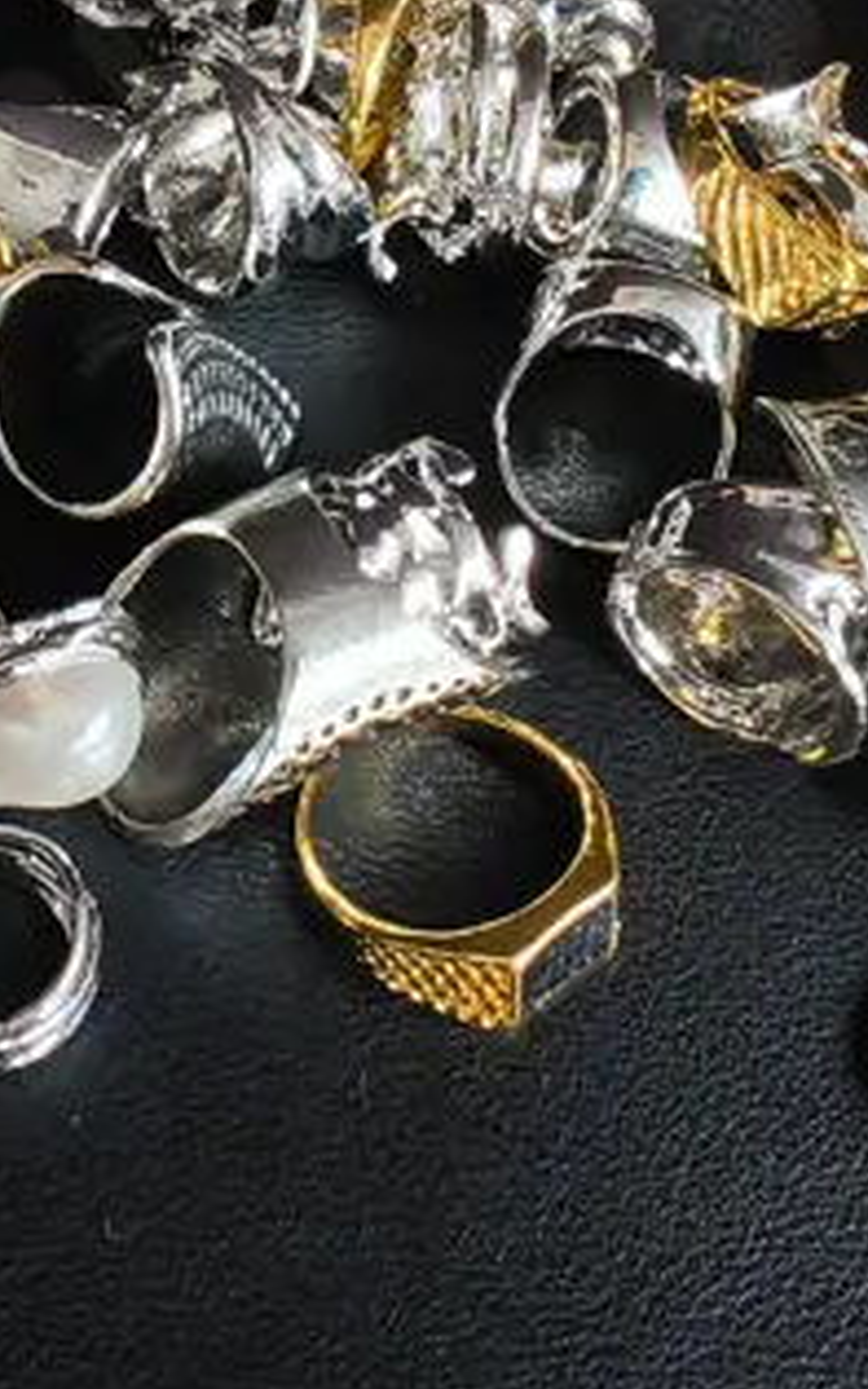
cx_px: -84
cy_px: 238
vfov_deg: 22.0
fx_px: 3518
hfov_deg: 13.8
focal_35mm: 93
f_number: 2
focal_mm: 2.87
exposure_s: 1/164
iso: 32
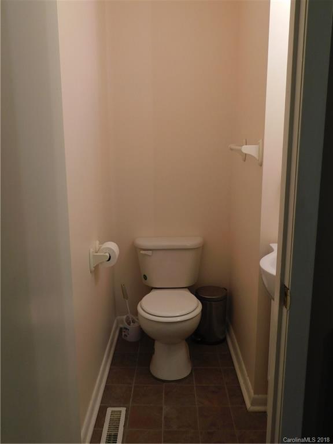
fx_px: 385
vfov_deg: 60.0
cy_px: 222
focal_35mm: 30
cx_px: 166
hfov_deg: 46.8
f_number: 3.2
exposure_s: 1/50
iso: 125
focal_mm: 5.3
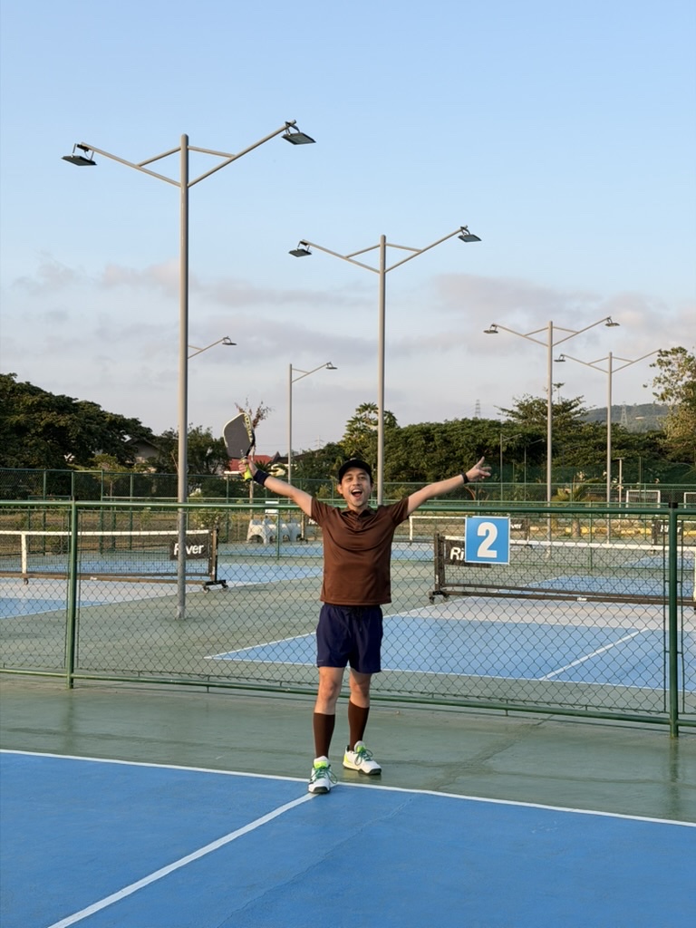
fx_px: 1287
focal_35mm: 48
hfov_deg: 30.3
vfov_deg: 39.7
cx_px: 348
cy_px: 464
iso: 64
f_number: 1.78
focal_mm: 6.76
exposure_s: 1/1456
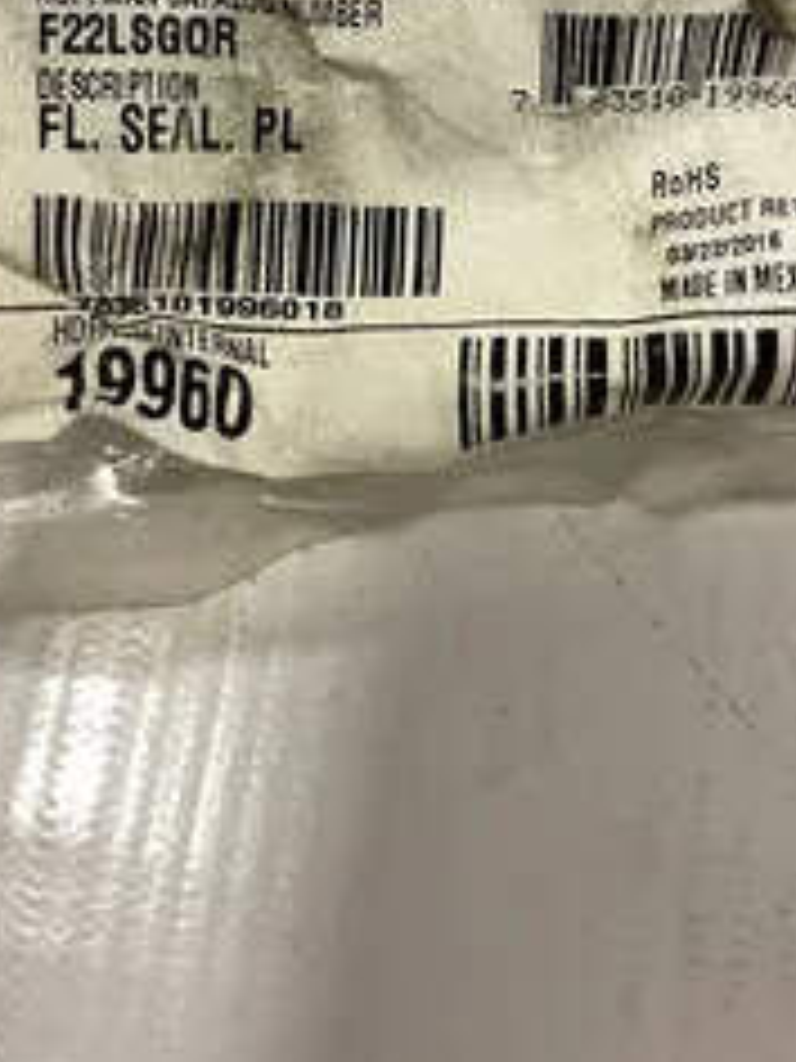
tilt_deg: -66.9
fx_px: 1349
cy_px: 225
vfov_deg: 41.3
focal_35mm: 44
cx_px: 355
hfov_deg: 32.8
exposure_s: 1/60
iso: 200
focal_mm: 4.2
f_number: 1.6
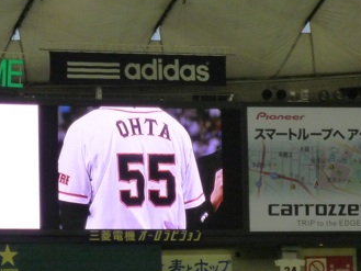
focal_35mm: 236
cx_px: 147
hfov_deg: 8.4
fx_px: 2462
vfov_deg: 6.3
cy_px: 157
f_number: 5.7
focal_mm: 19.2
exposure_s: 1/50
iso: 400
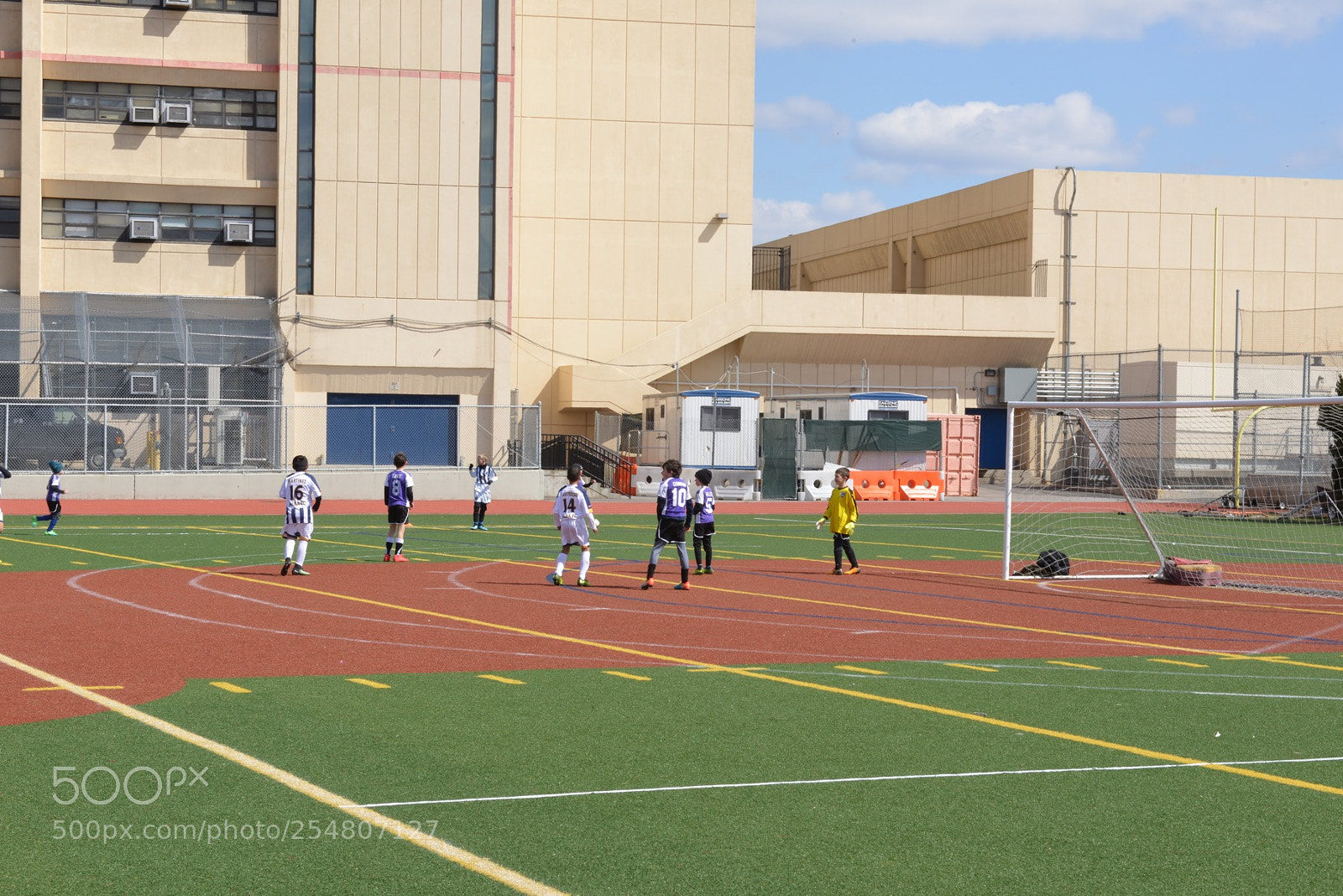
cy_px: 448
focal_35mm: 70
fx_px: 2611
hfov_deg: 28.8
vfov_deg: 19.5
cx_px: 672
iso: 220
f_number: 22
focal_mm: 70
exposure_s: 1/80
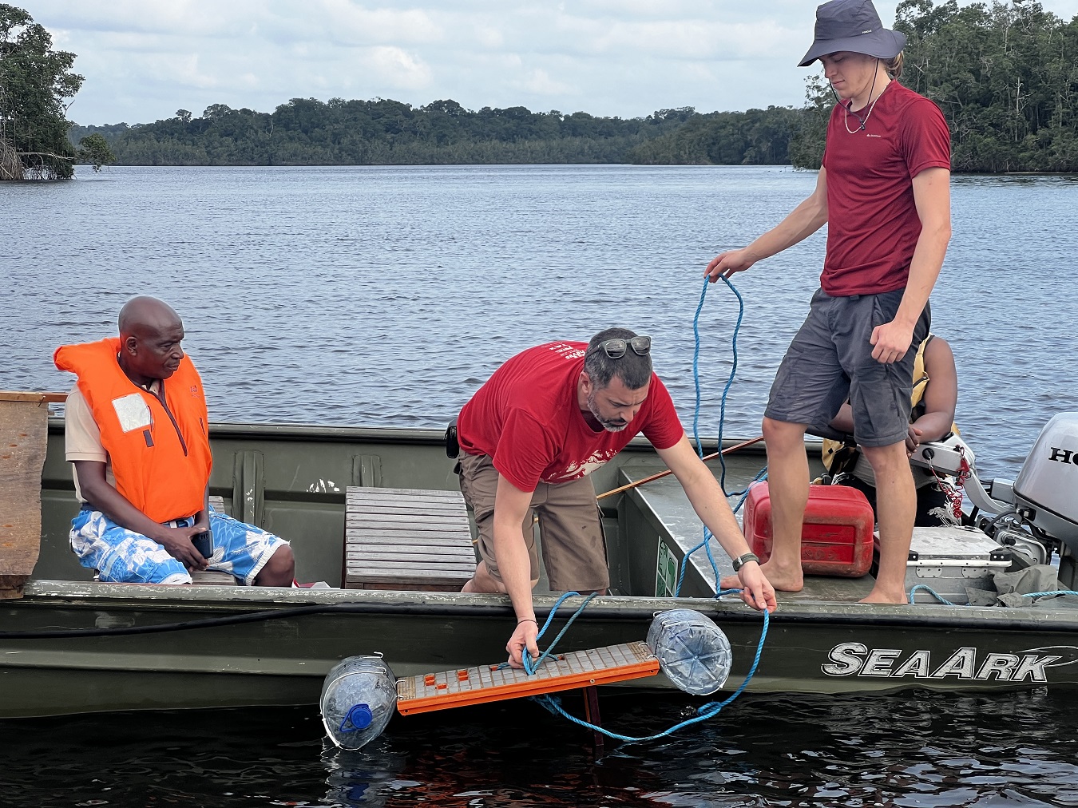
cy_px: 404
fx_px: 2397
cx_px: 539
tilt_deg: -5.7
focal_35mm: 77
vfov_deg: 19.1
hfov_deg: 25.3
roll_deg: +0.2
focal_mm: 9
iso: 32
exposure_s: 1/233
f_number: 2.8
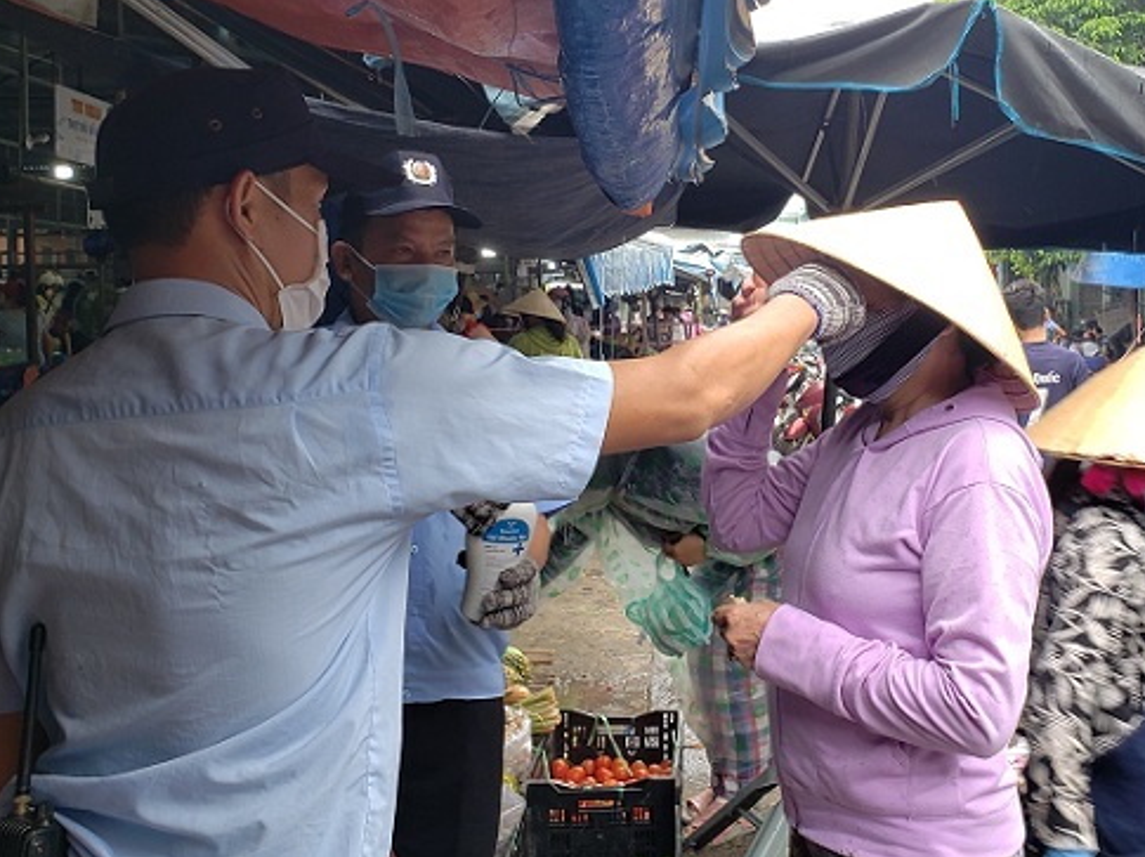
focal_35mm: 39
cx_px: 669
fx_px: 1289
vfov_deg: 36.6
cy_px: 334
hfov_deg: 47.7
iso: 64
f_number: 2.4
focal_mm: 4.3
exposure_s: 1/100
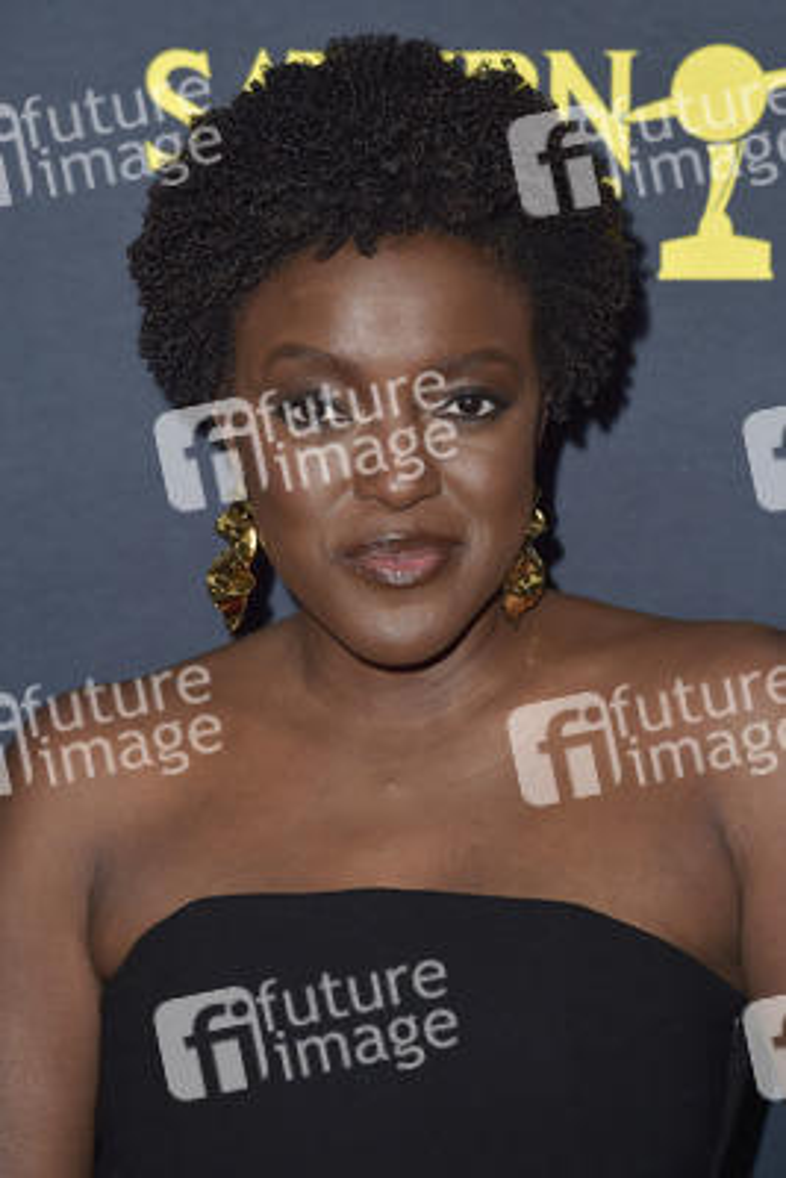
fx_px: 3665
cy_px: 589
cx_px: 393
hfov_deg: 12.2
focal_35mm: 112
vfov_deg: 18.3
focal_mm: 112
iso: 250
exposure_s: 1/250
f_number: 6.3
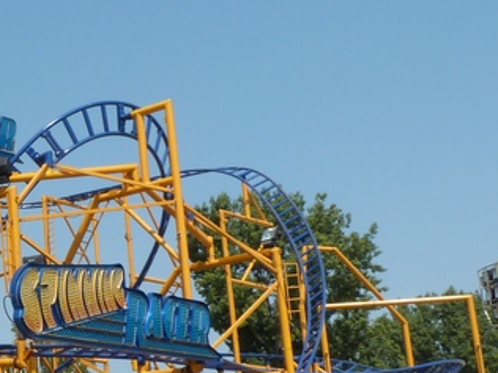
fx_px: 1137
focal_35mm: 79
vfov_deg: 18.6
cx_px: -229
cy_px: 222
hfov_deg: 21.2
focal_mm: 4.5
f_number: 5.6
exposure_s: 1/500
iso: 100
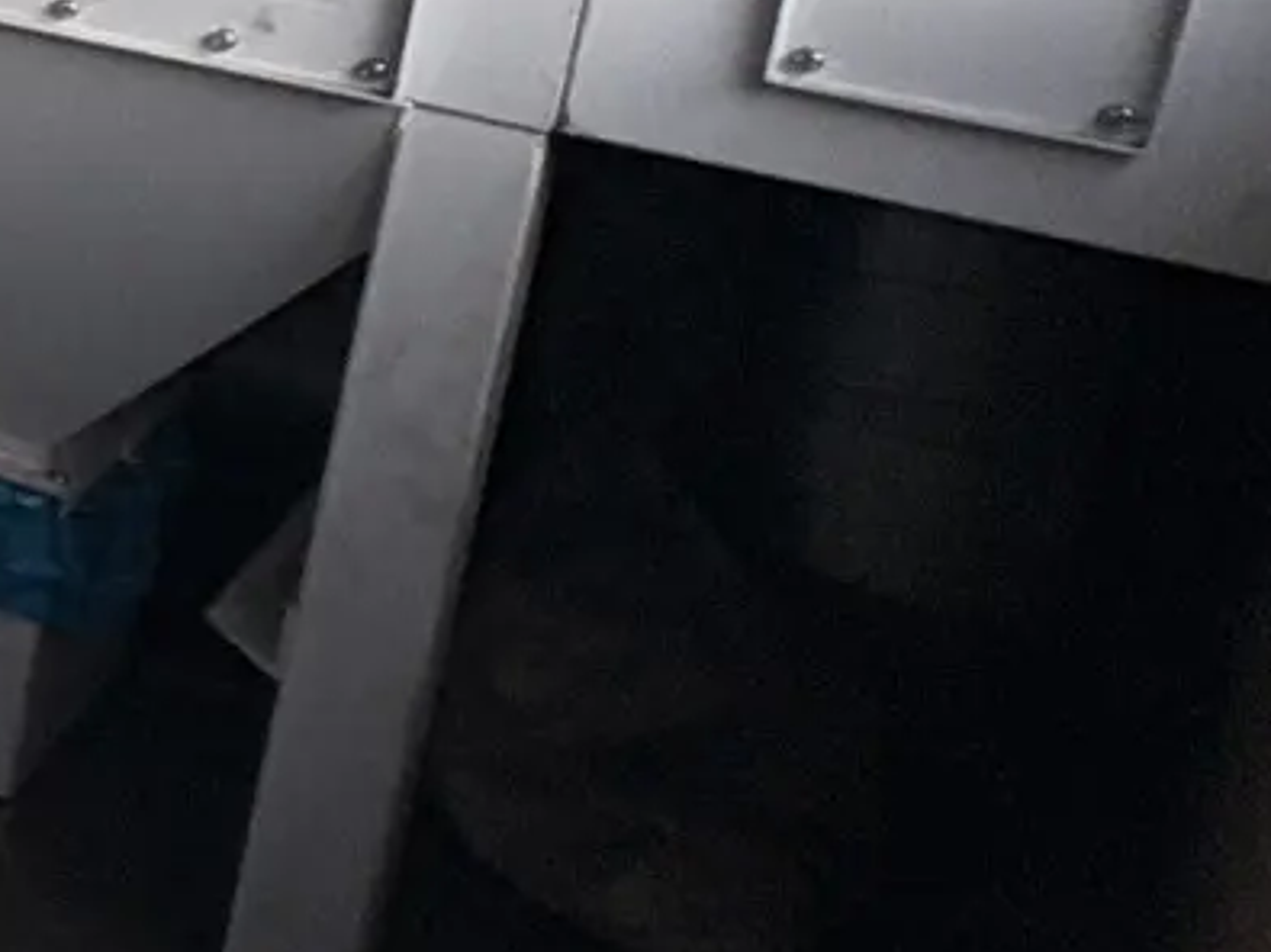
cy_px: -161
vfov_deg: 20.4
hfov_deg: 16.5
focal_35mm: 68
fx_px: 2496
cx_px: -1580
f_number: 2.2
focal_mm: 2.22
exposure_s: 1/100
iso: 32
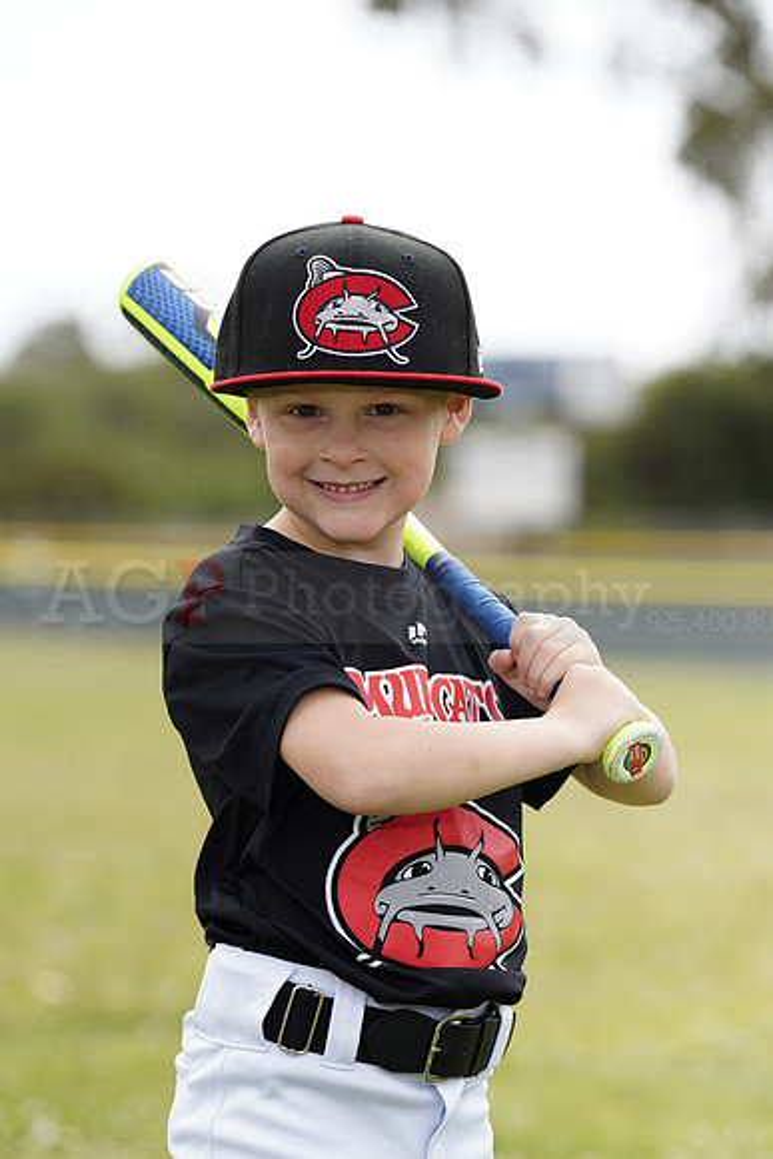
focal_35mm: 197
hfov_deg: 7.0
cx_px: 386
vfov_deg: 10.4
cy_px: 580
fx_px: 6341
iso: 100
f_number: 5.6
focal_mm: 197
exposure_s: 1/250
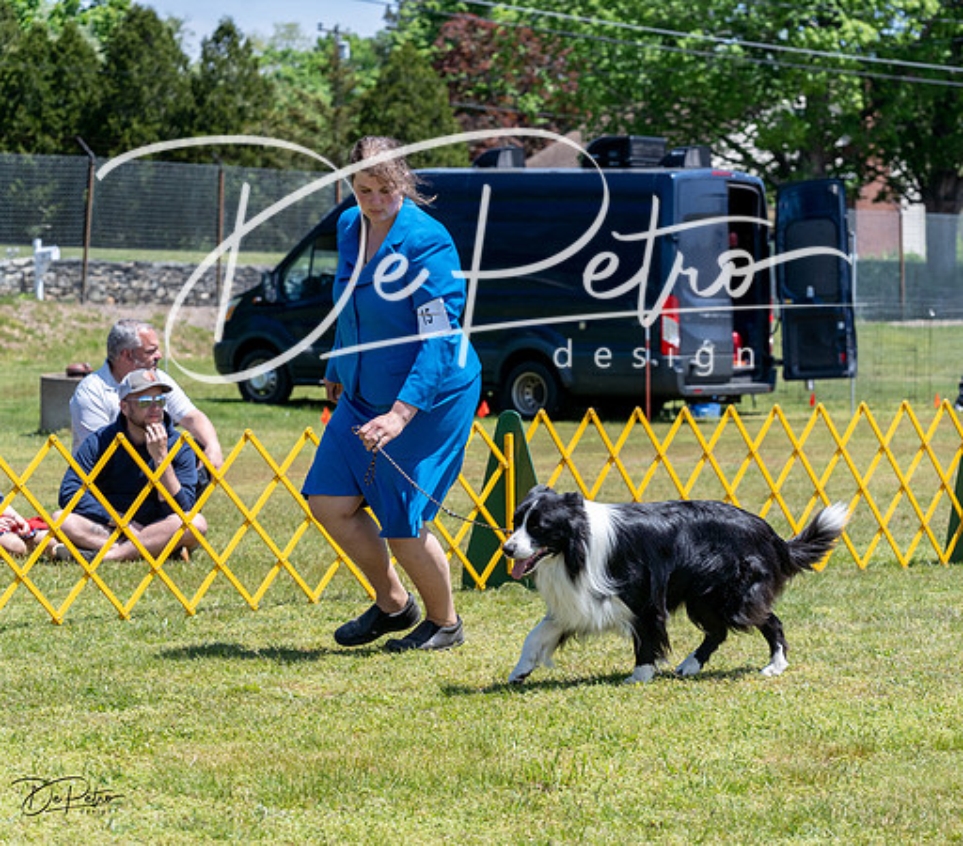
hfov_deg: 14.7
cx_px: 634
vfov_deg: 12.9
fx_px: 3735
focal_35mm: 126
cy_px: 423
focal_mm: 106
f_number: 7.1
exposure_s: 1/1600
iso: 640
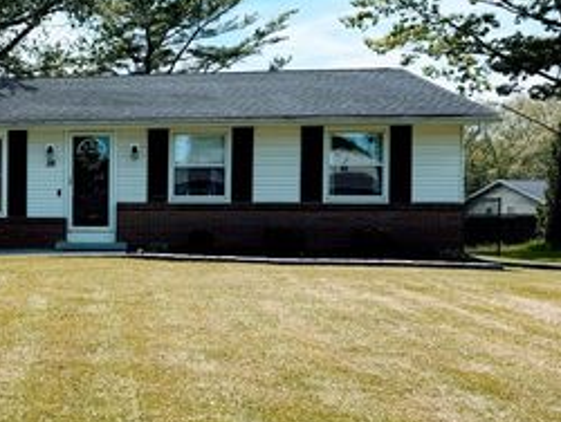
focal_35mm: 48
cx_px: 13
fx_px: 779
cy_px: 223
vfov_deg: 30.3
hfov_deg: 36.1
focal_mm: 6.76
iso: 80
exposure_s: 1/3759
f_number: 1.78
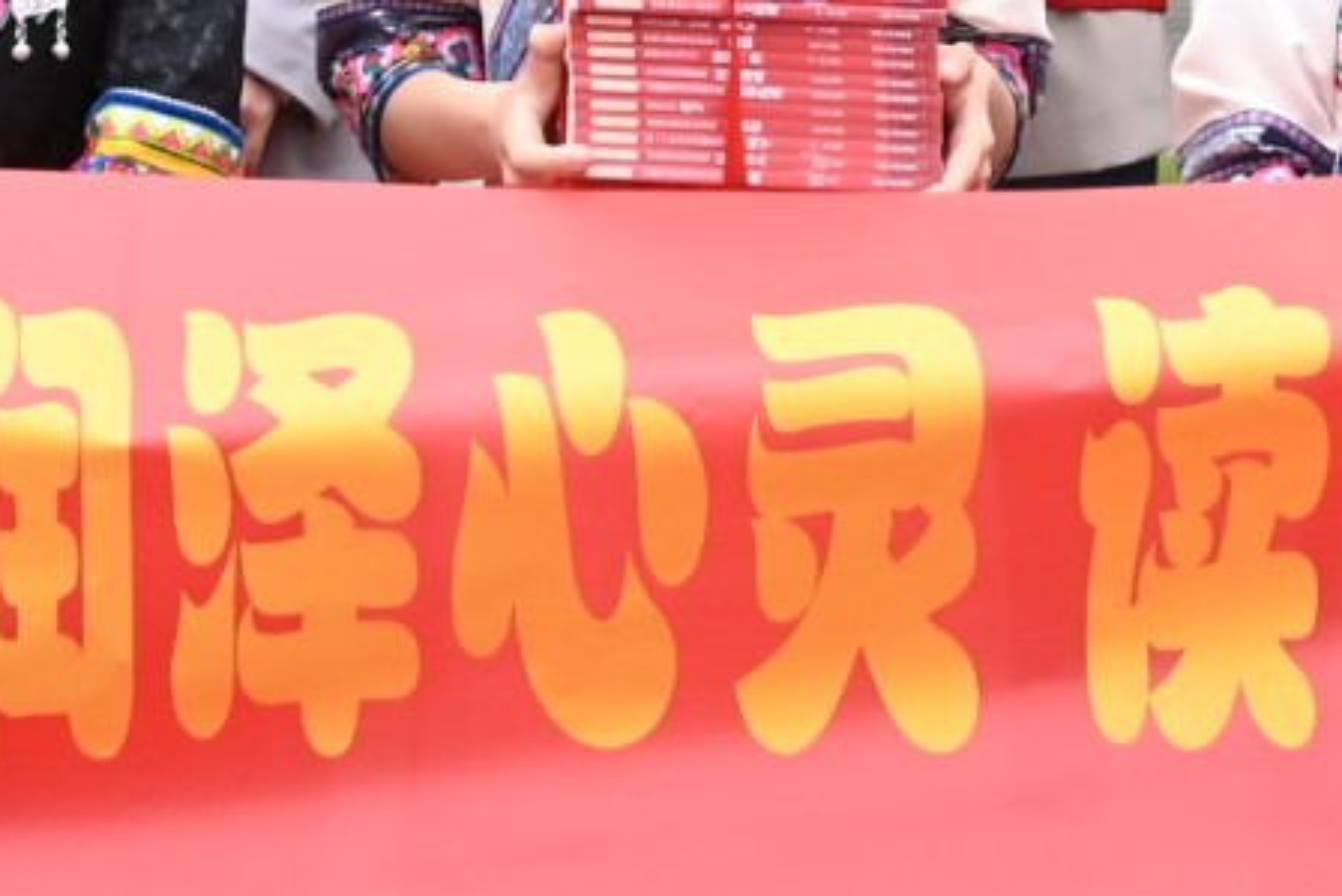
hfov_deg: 11.6
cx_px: 704
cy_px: -845
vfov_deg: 7.5
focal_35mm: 177
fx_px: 6600
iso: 1000
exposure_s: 1/2000
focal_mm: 31
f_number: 4
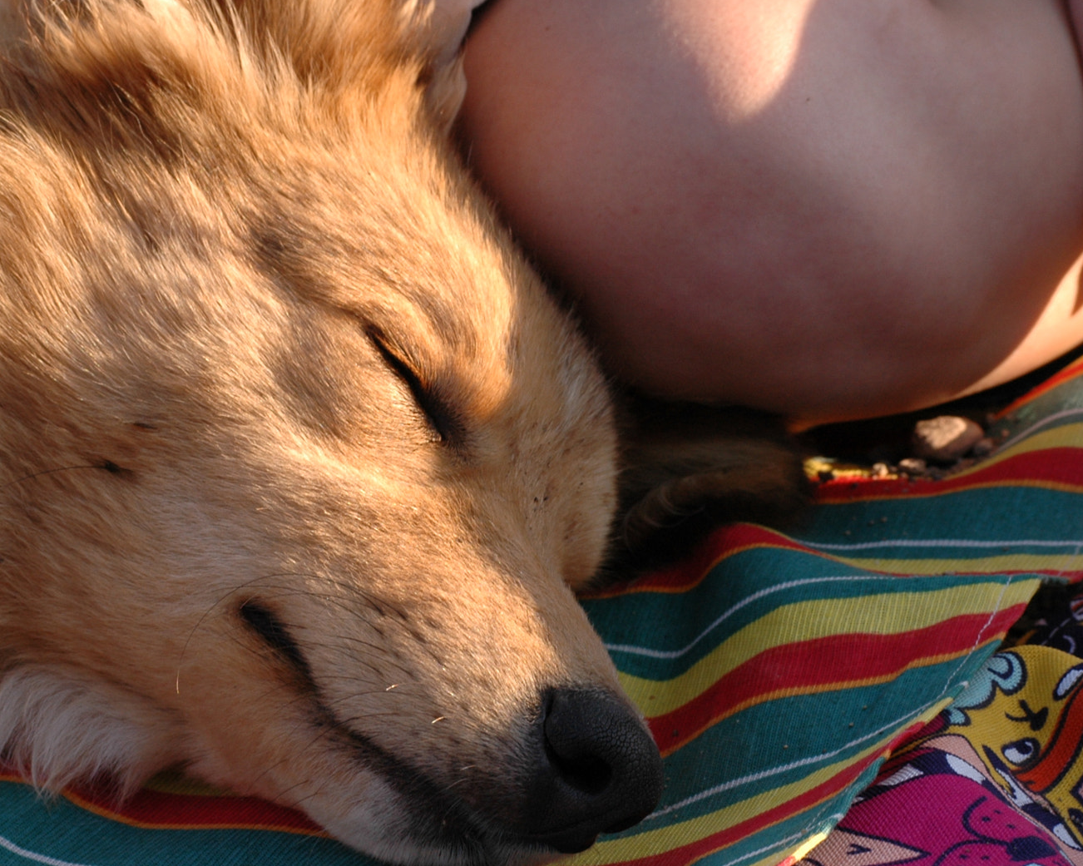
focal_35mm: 122
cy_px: 444
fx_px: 3901
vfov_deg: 12.7
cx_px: 413
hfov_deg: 15.8
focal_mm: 55
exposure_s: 1/125
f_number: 9
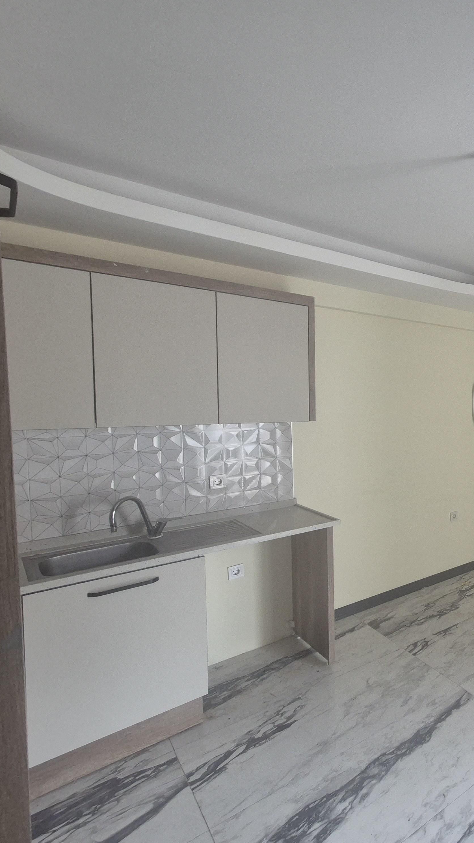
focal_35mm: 19
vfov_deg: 89.6
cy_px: 422
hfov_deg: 41.6
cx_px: 557
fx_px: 425
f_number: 2.2
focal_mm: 2.2
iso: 320
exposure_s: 1/100
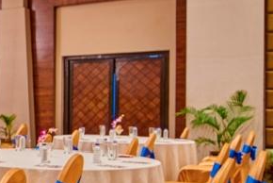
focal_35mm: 67
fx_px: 509
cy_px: 200
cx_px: -186
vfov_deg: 19.5
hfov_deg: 22.0
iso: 200
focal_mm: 19
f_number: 4
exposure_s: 1/4
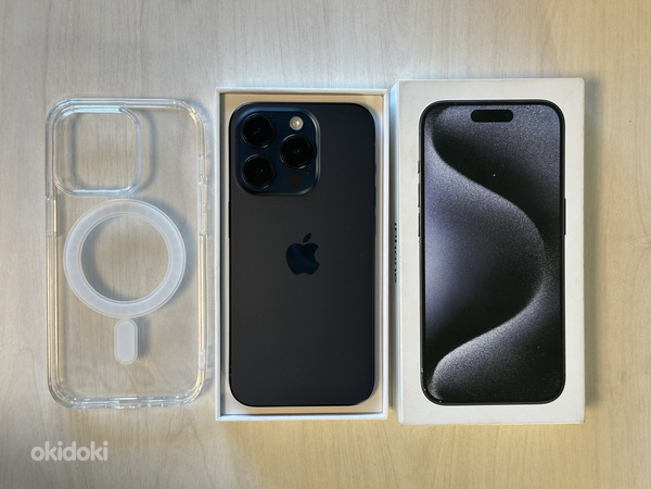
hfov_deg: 39.7
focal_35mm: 48
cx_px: 326
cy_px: 244
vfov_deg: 30.3
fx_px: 903
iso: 50
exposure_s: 1/50
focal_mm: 6.86
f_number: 1.78
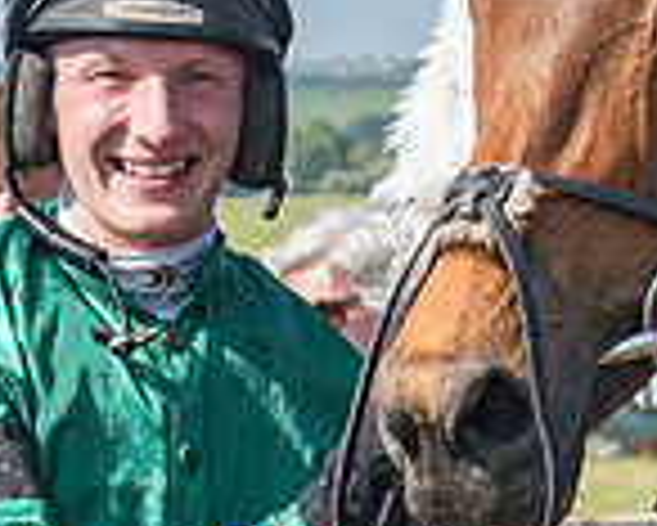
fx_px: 5117
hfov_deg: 7.3
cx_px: 824
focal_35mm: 263
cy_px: 312
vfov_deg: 5.9
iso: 320
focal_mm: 40
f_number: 4
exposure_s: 1/1400
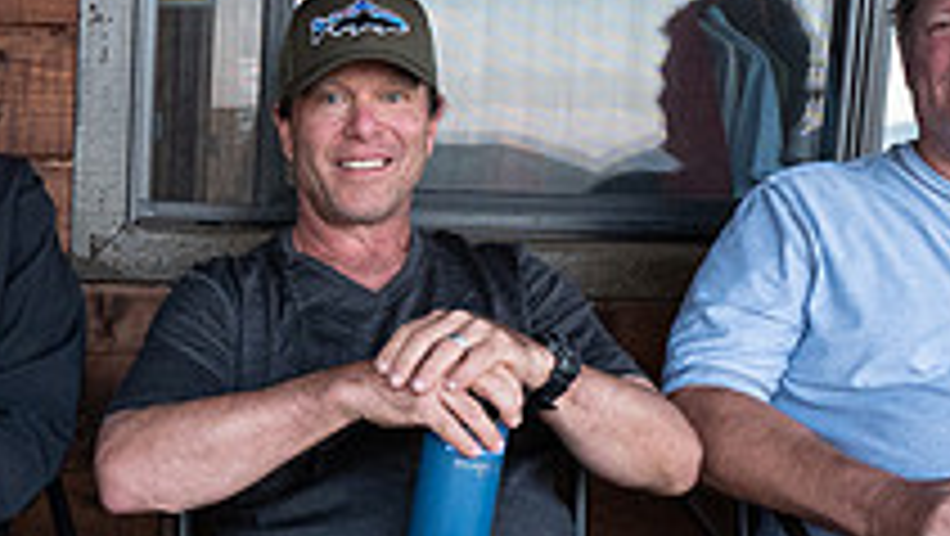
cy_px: 483
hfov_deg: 29.0
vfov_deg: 17.3
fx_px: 1739
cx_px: 45
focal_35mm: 69
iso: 800
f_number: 4
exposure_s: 1/100
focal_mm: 8
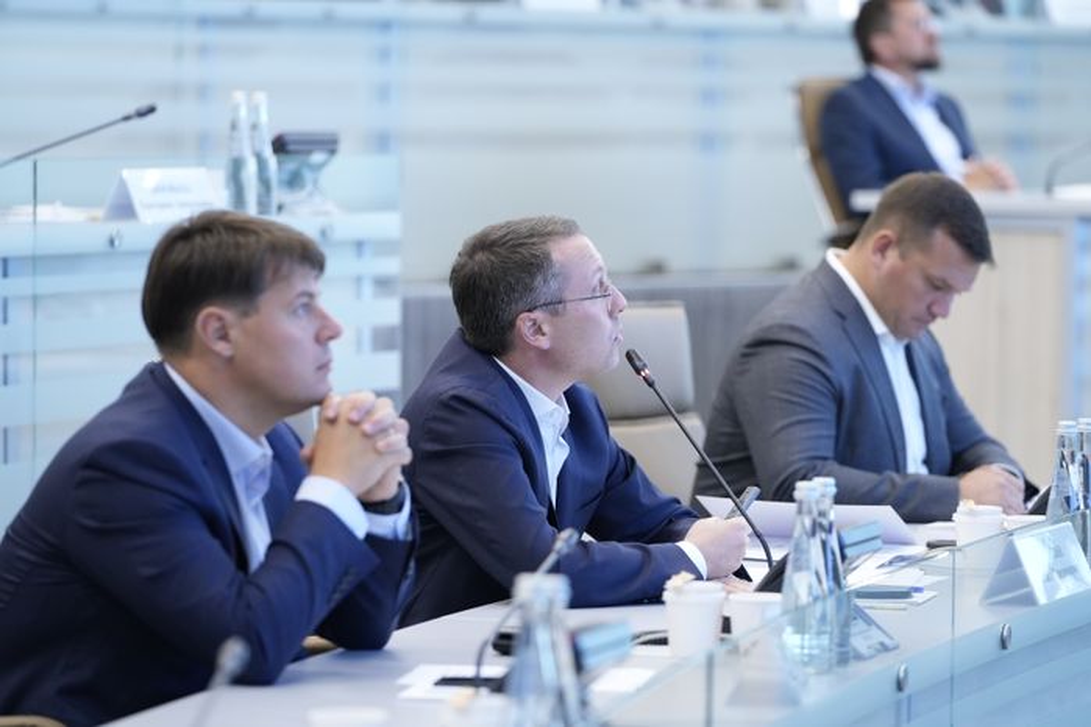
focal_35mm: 171
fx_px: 5182
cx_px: 546
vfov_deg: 8.0
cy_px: 364
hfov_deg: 12.0
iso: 2000
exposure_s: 1/125
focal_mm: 171
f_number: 3.5
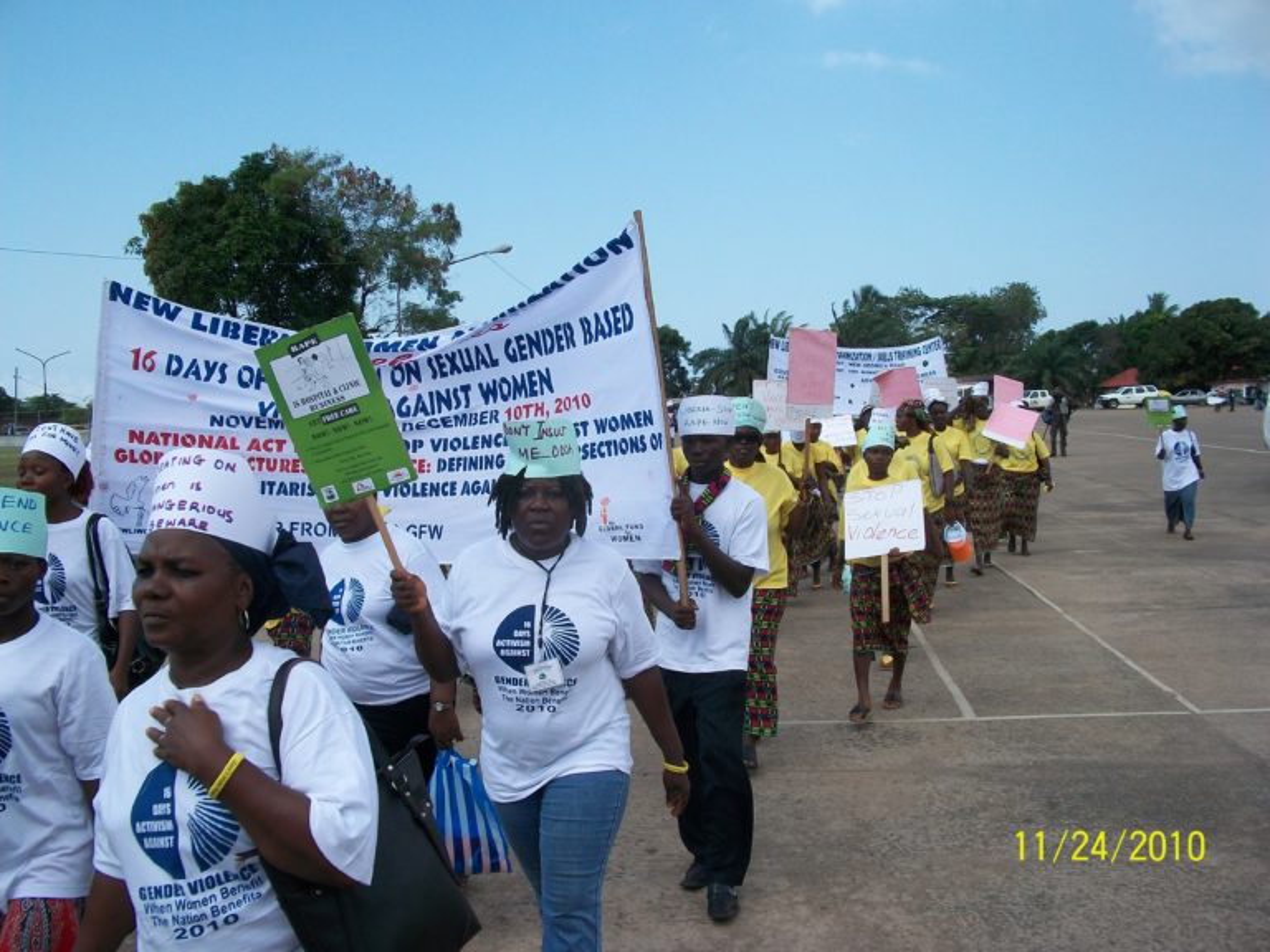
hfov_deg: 56.8
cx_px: 635
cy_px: 476
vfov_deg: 44.2
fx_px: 1174
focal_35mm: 32
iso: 80
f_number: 5.5
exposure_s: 1/320
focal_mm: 5.7
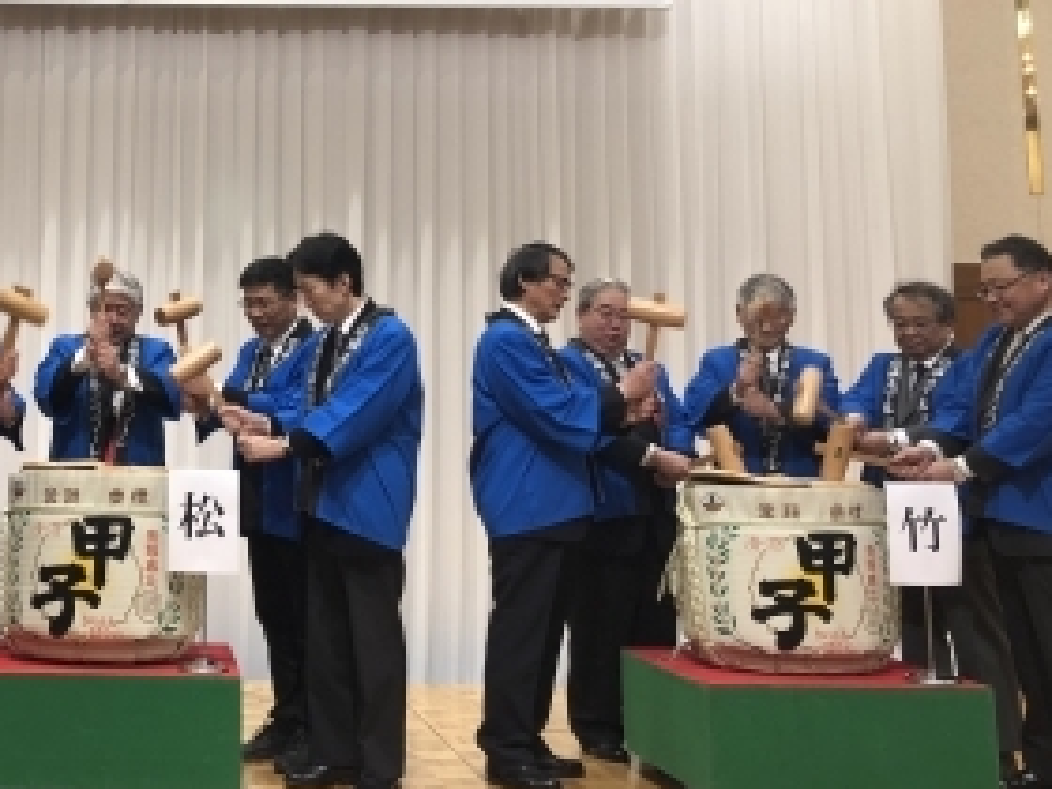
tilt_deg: +7.2
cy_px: 224
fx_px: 1520
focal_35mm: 50
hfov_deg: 36.2
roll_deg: -0.7
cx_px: 135
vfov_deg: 28.8
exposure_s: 1/33
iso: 25
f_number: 1.8
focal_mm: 3.99
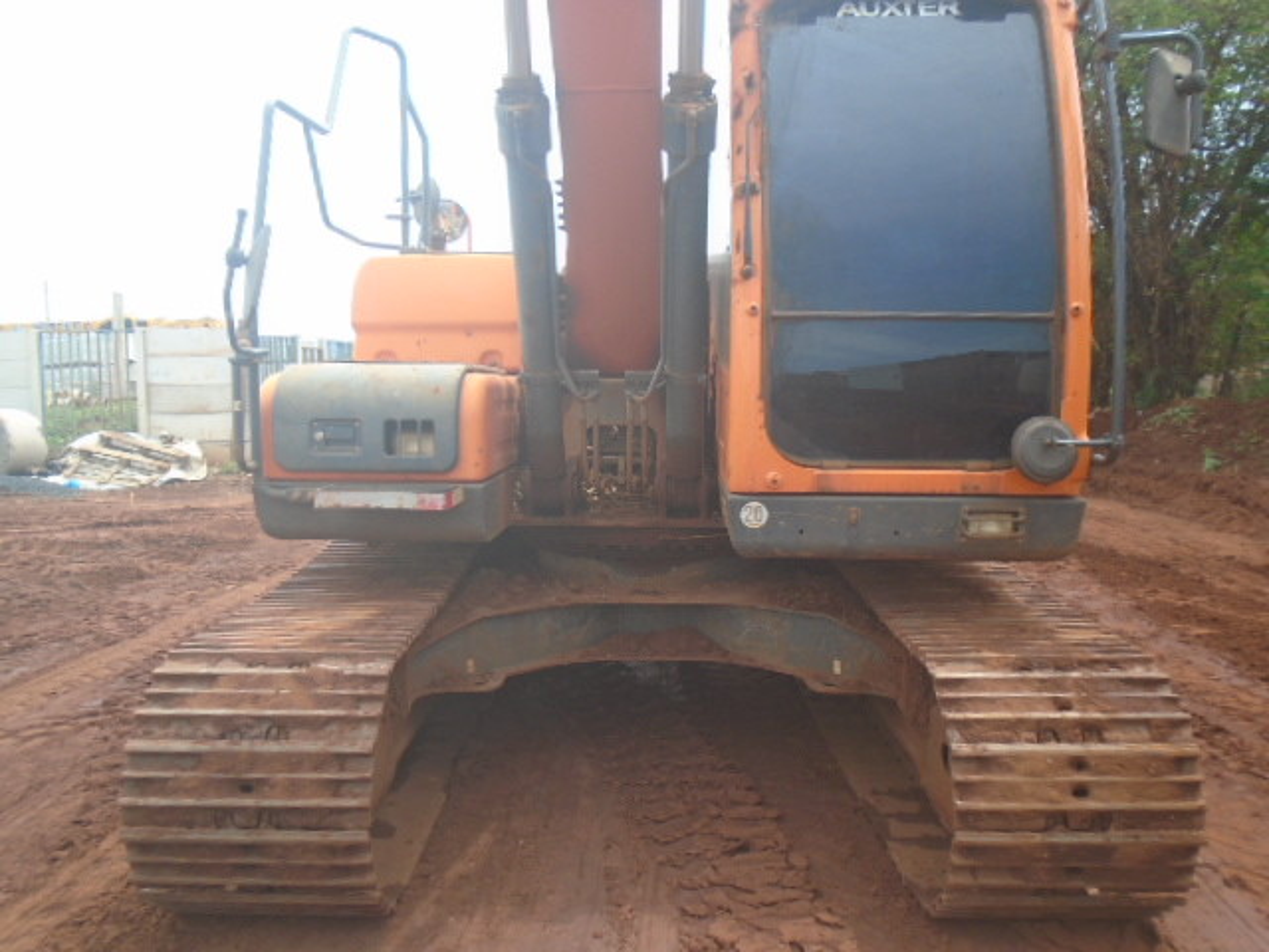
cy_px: 476
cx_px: 634
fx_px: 953
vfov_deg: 53.1
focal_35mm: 26
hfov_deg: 67.3
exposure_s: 1/320
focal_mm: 4.6
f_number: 3.2
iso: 100
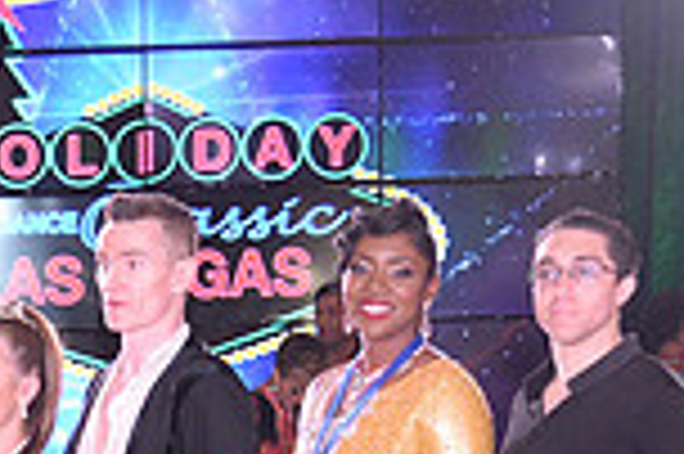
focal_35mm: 176
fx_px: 3340
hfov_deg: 11.4
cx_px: -158
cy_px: 703
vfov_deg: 7.6
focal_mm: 46
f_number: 4.5
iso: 3200
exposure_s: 1/250
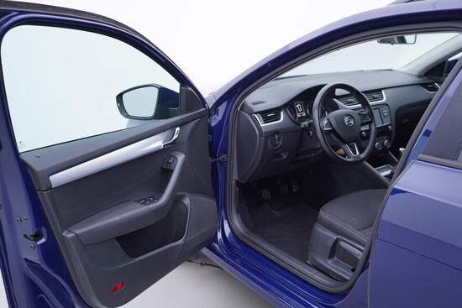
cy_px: 154
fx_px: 462
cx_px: 231
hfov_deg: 53.1
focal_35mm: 36
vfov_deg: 36.9
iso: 125
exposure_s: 1/50
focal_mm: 24
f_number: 3.2
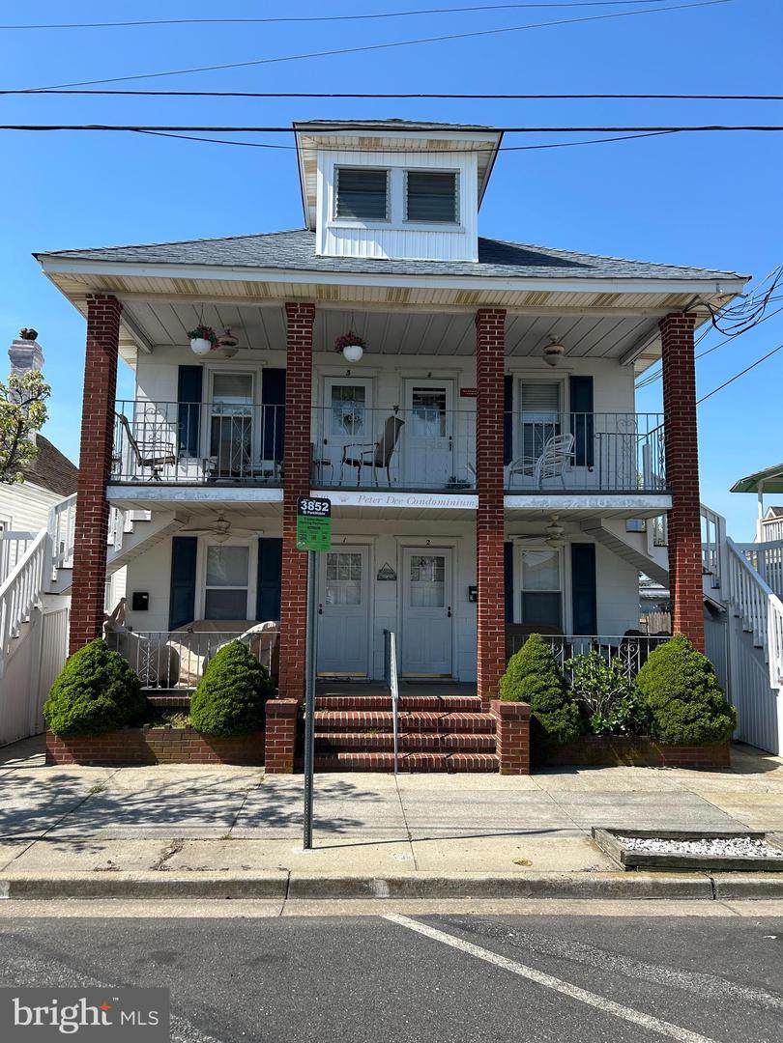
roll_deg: +1.2
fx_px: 784
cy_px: 522
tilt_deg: +6.2
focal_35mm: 26
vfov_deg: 67.3
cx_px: 392
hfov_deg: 53.1
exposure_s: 1/3077
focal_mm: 5.7
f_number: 1.5
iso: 50
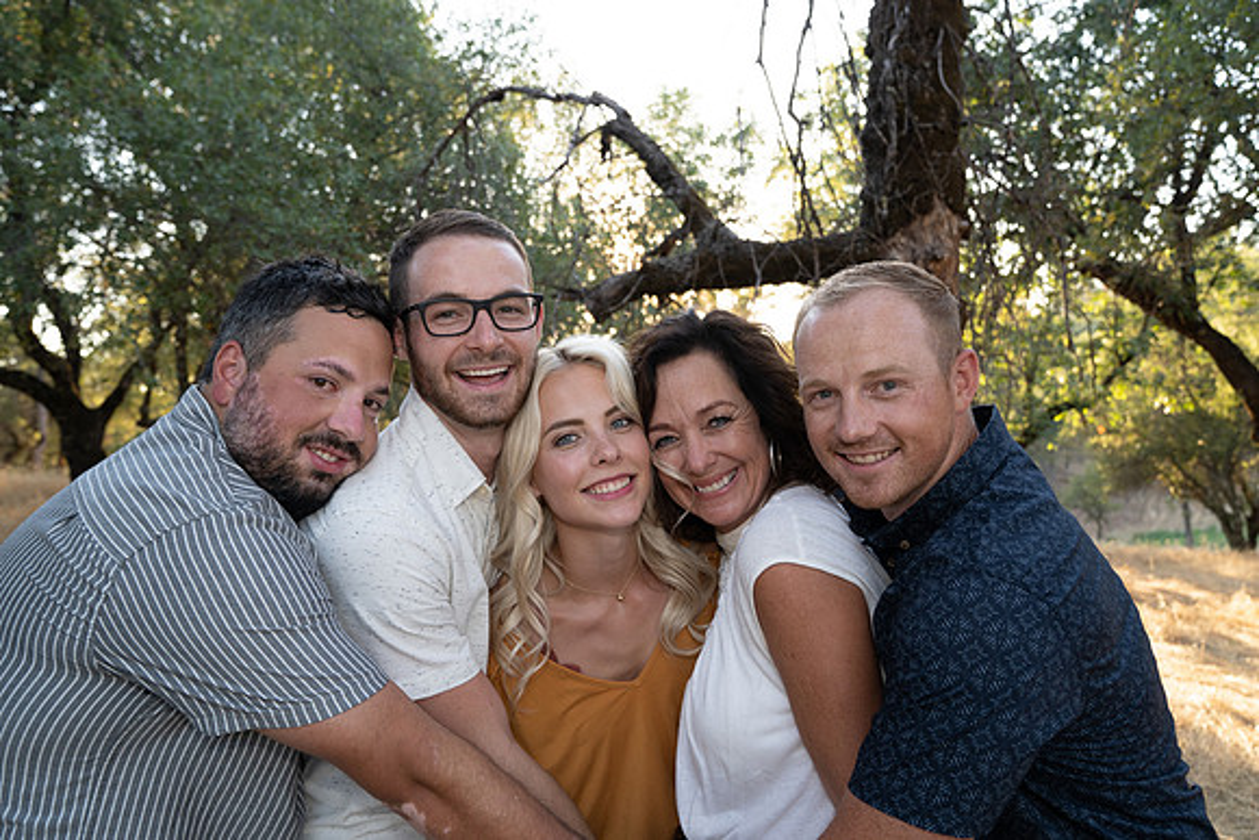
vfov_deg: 46.4
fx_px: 979
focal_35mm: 28
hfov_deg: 65.5
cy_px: 420
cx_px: 630
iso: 500
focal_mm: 28
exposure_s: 1/125
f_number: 4.5
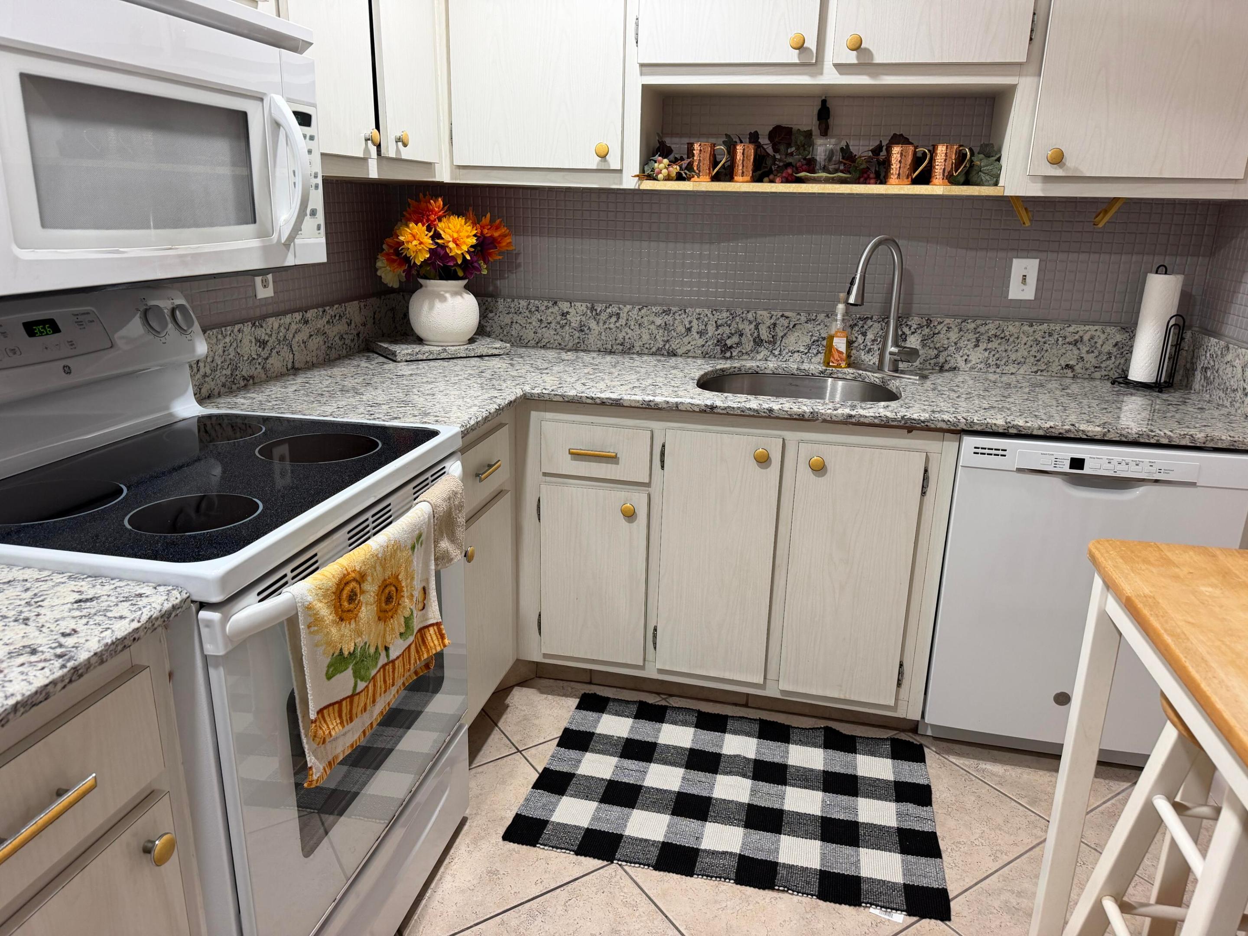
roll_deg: -1.3
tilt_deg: -17.1
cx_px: 624
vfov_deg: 56.8
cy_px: 468
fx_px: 865
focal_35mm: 24
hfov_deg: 71.6
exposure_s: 1/60
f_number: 1.78
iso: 200
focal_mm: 6.76
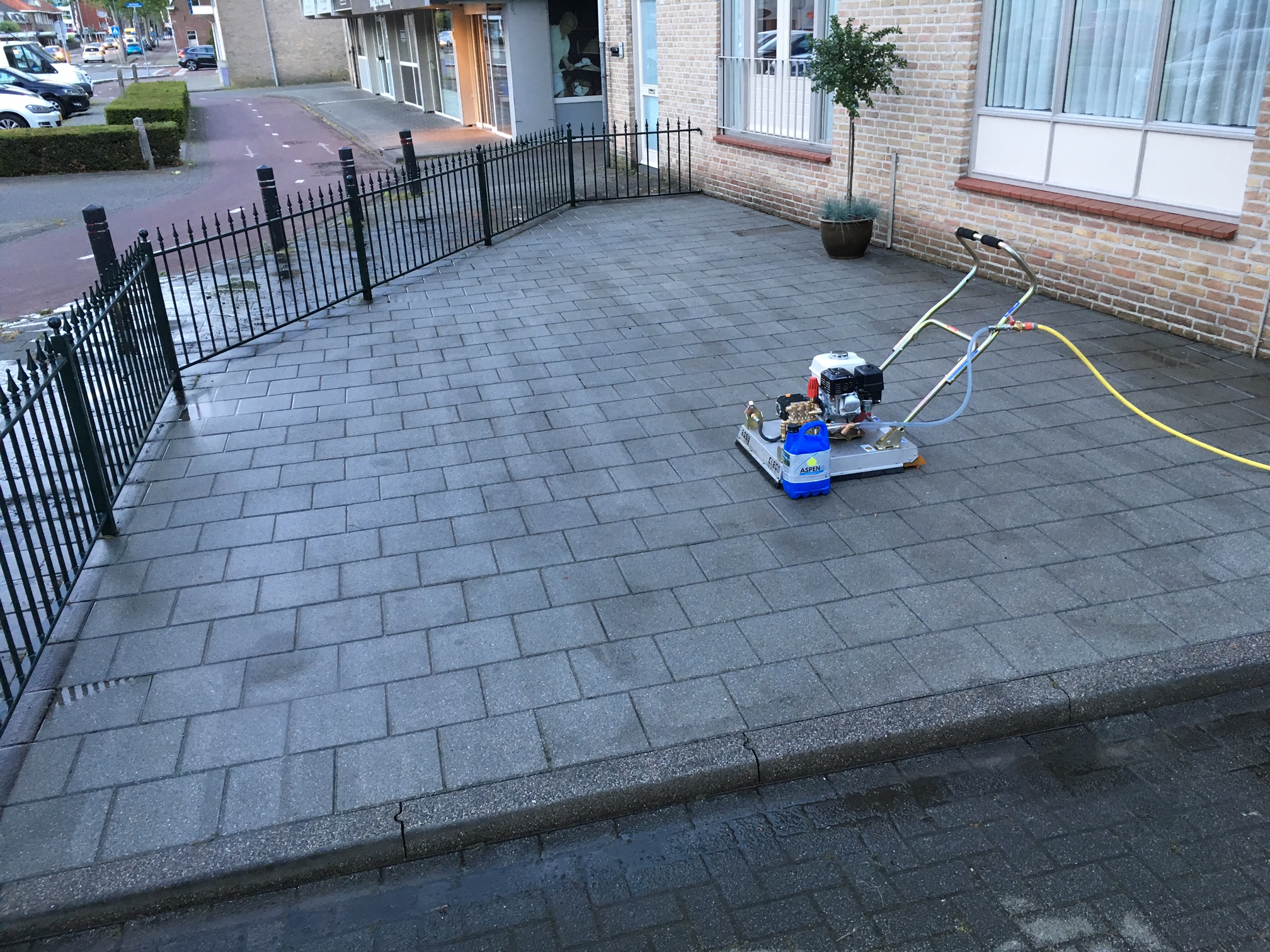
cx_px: 635
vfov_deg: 48.2
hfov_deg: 61.7
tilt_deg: -23.6
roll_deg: +1.5
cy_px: 476
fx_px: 1064
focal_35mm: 29
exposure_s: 1/33
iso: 50
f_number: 2.2
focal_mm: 4.15
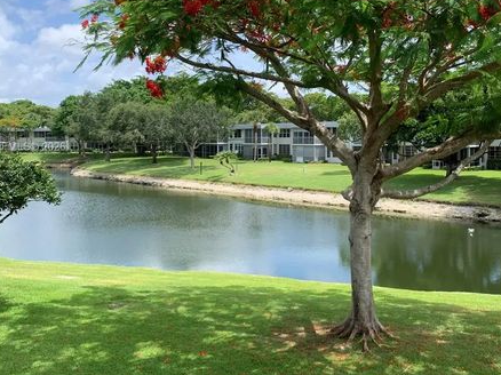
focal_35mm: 38
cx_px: 289
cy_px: 147
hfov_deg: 48.8
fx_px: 550
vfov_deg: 37.5
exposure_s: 1/1205
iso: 25
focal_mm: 4.25
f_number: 1.8
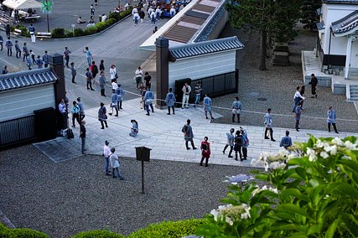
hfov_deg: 36.9
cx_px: 189
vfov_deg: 25.0
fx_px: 537
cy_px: 102
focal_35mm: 54
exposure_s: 1/125
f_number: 4
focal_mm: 30
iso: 250
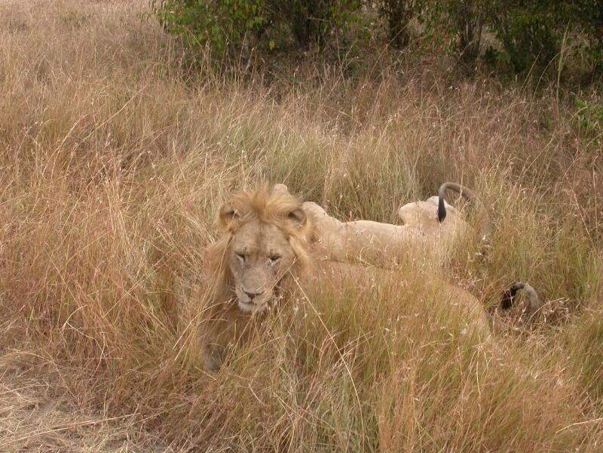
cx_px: 302
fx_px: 1324
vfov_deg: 19.4
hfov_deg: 25.7
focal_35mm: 76
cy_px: 226
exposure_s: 1/222
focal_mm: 15.8
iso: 100
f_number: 6.2
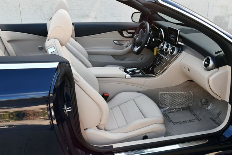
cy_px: 78
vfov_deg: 36.9
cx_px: 116
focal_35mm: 36
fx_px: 232
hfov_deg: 53.1
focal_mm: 18
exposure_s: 1/250
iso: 400
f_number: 5.6
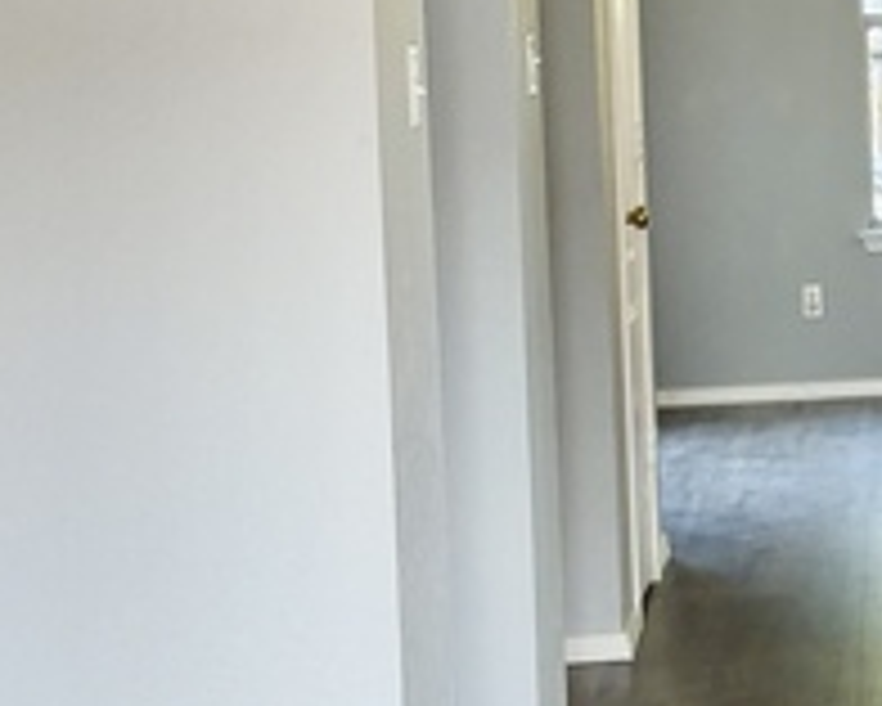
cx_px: 1058
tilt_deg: +0.8
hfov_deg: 13.4
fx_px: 3656
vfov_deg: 10.9
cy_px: -112
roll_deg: +2.2
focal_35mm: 140
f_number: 1.6
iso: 50
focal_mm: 5.96
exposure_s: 1/124
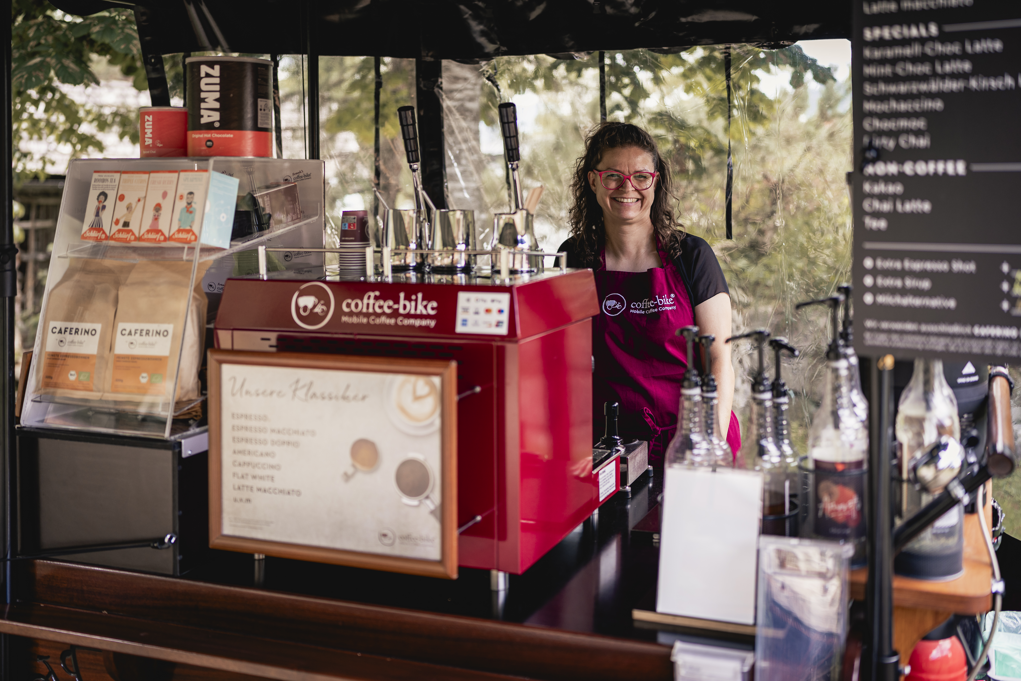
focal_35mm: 35
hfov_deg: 54.4
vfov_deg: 37.9
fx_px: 993
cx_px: 510
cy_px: 340
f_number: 1.4
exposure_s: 1/250
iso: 100
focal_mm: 35
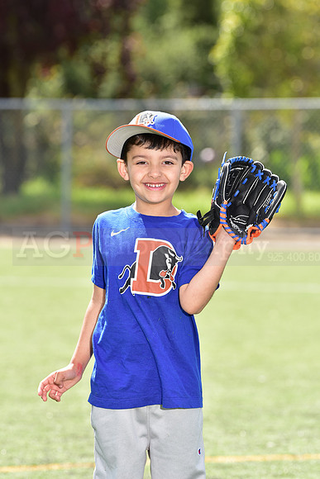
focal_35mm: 175
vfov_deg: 11.7
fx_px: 2332
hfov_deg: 7.9
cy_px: 240
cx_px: 160
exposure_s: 1/200
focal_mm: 175
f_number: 5
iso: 80
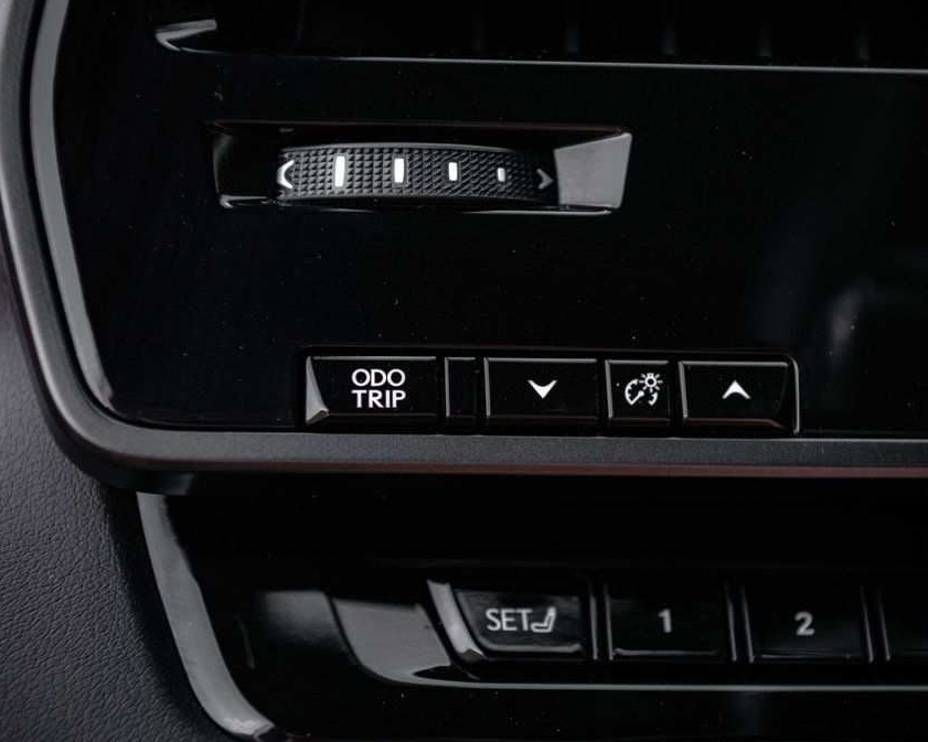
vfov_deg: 19.2
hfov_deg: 23.8
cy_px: 371
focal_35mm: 80
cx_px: 551
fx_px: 2197
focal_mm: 70
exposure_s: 1/200
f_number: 5
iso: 500
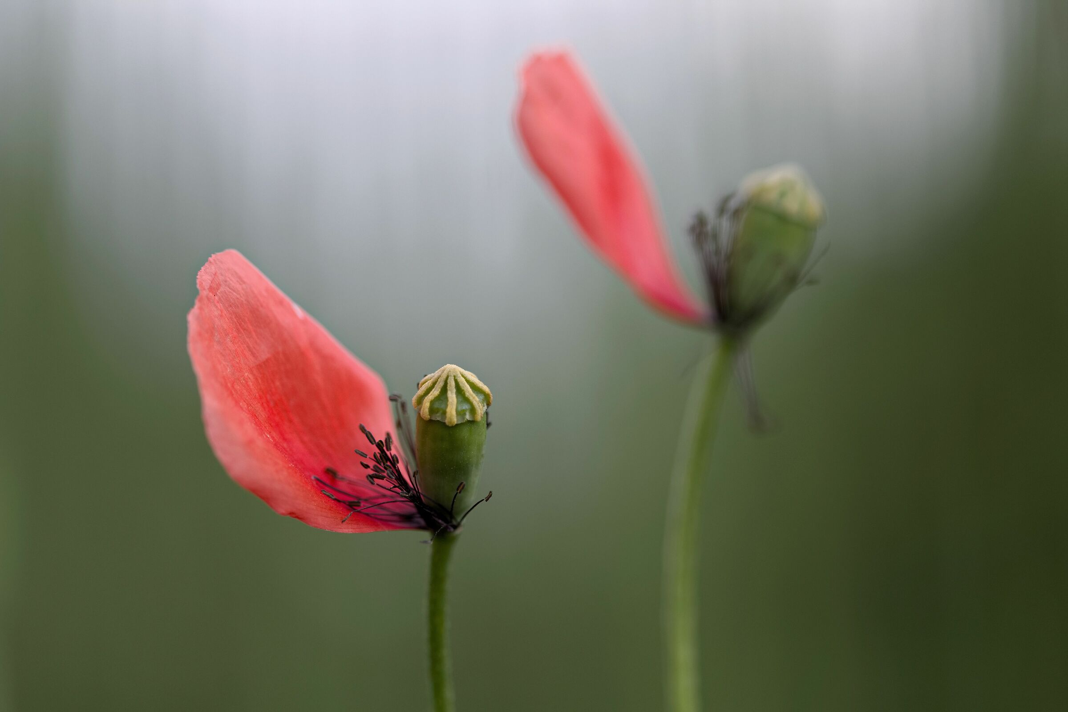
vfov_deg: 8.7
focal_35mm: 158
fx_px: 4672
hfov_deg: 13.0
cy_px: 356
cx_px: 534
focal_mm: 105
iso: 100
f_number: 3.5
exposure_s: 1/800
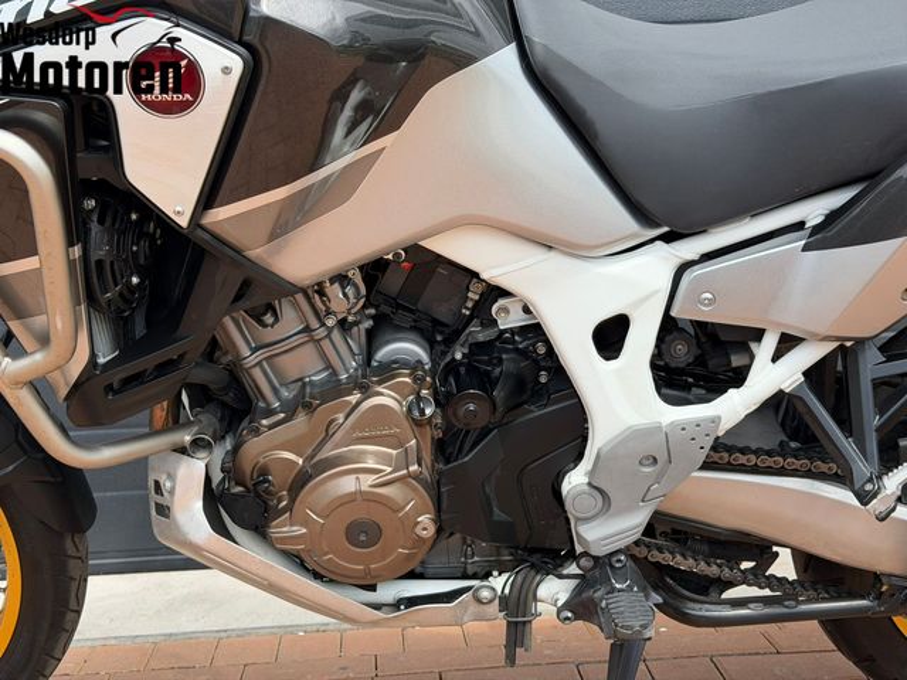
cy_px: 340
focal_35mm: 48
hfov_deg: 39.7
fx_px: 1258
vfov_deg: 30.3
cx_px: 454
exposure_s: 1/2415
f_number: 1.78
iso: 80
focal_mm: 6.76
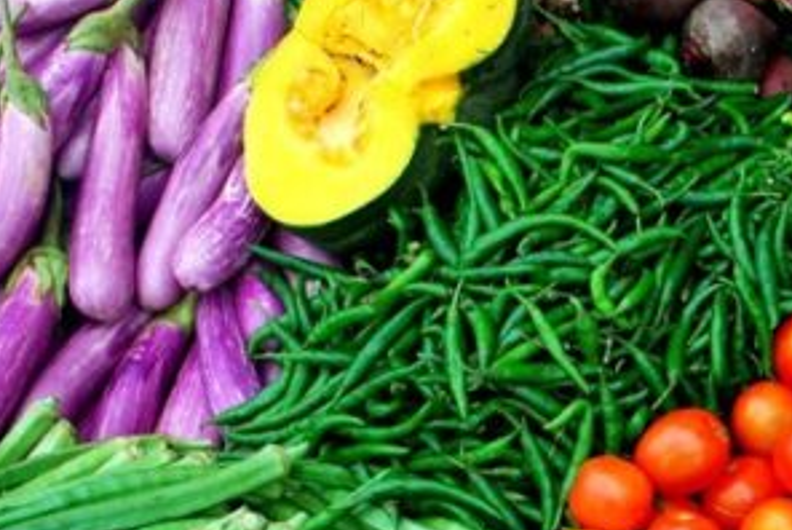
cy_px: 565
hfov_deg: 18.3
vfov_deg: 12.4
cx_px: 755
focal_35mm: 109
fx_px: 2400
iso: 100
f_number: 4
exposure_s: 1/60
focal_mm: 28
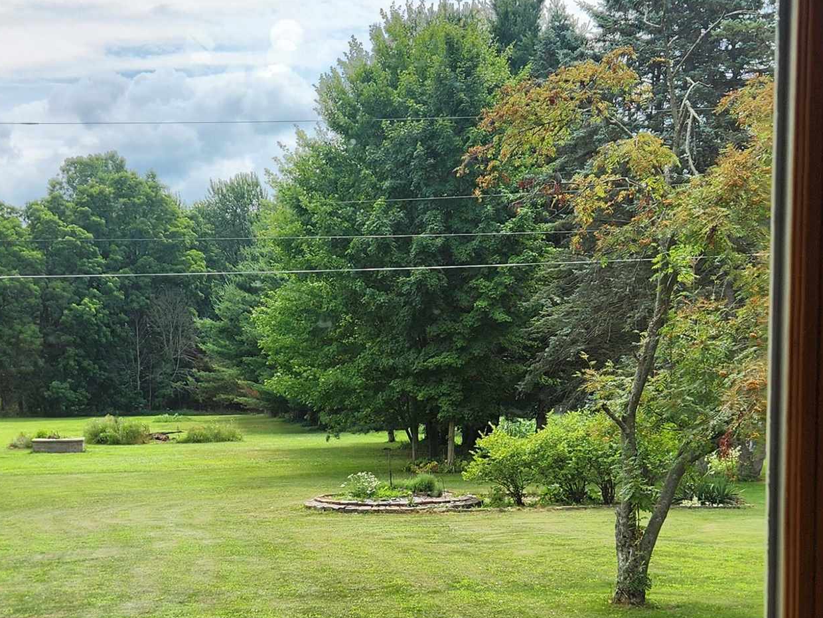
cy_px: 508
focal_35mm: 57
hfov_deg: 33.7
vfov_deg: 25.2
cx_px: 353
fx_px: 1355
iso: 20
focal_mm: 5.4
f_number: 1.8
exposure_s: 1/1093
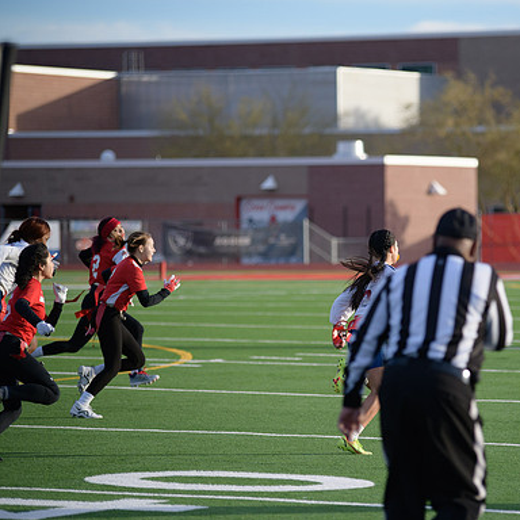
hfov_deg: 8.8
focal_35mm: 199
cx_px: 391
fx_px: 3382
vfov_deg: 8.8
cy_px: 259
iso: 640
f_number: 2.8
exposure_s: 1/4000
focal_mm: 155
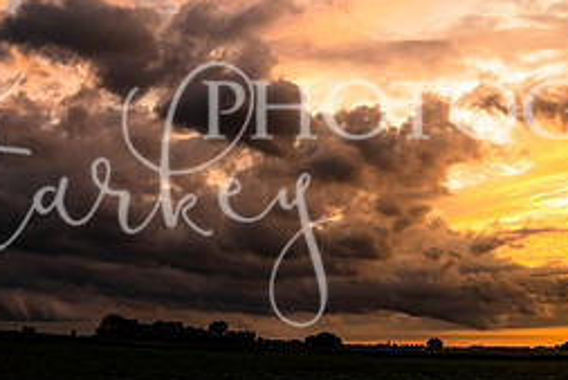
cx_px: 283
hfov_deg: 36.2
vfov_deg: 23.2
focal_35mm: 55
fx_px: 868
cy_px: -37
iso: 200
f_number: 2.8
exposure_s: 1/320
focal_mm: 24
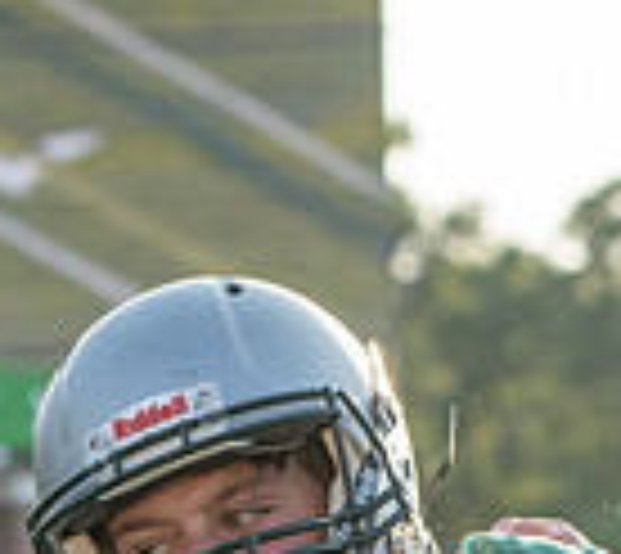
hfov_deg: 4.0
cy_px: 1012
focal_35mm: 458
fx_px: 8805
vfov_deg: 3.6
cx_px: 493
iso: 1000
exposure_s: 1/1250
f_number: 5.6
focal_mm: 100
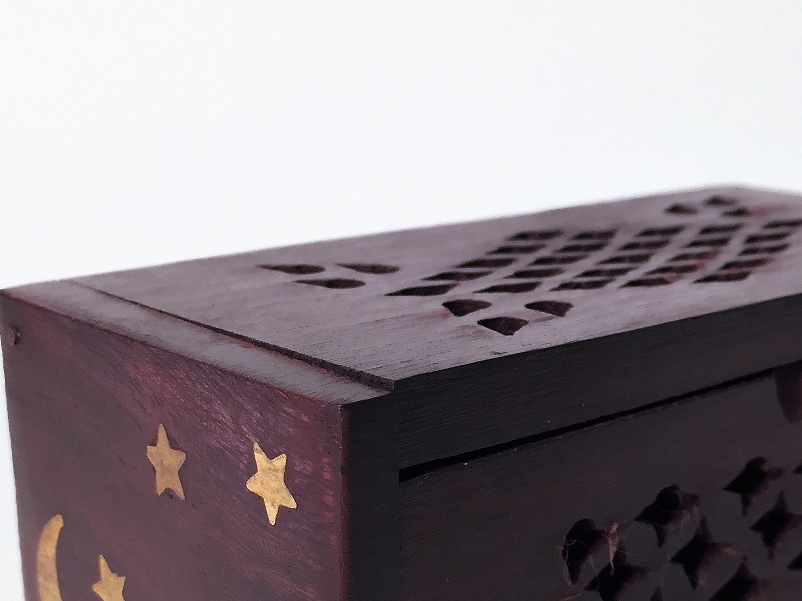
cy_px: 378
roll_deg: -0.8
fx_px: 1483
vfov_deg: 22.9
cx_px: 493
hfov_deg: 30.2
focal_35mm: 64
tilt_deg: -11.6
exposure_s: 1/33
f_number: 2.2
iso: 50
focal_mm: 4.15
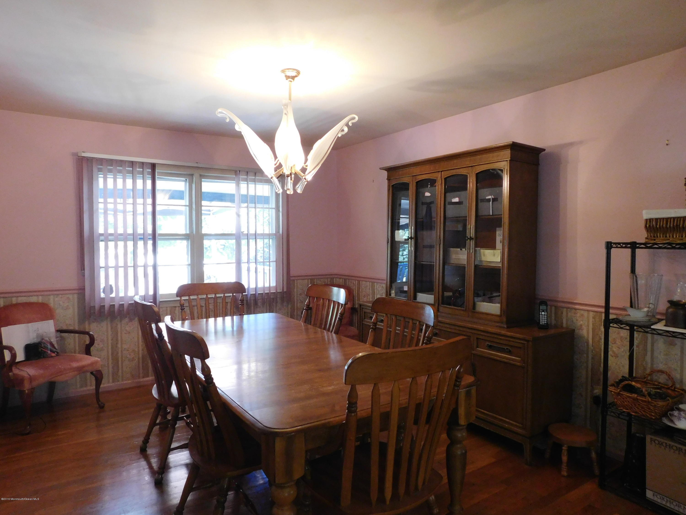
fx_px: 456
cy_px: 258
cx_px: 343
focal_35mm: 23
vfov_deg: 58.9
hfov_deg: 73.9
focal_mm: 4
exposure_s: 1/30
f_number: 3
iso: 400
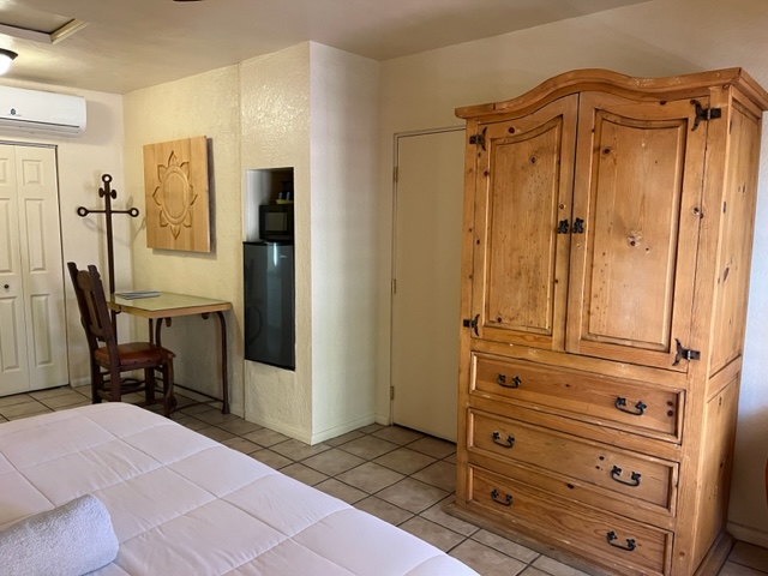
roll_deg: -0.5
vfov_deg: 53.1
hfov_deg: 67.3
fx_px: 577
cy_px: 288
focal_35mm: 26
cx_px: 384
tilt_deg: -6.6
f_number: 1.6
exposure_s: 1/60
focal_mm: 5.1
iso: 200
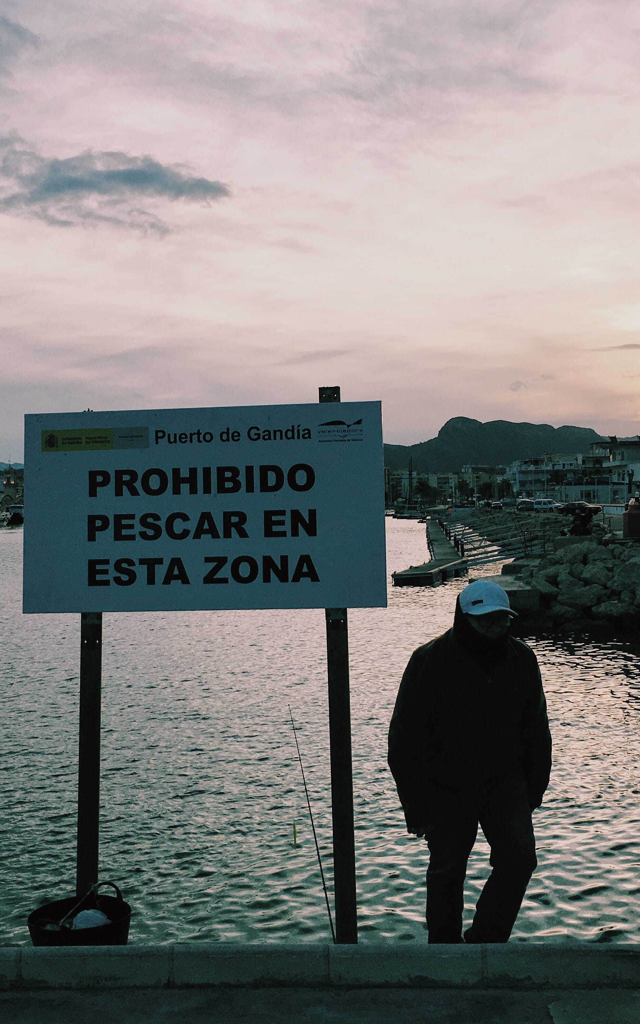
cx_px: 324
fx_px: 1172
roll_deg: +0.7
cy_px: 507
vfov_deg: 47.2
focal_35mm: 42
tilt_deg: +1.2
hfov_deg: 30.5
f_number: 2.2
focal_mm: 4.15
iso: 25
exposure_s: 1/466
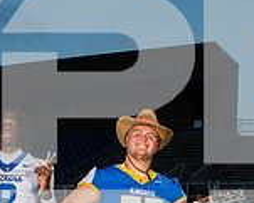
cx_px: -25
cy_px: 279
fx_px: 812
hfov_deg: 17.2
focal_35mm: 108
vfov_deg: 13.6
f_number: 7.1
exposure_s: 1/320
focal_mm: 30
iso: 800
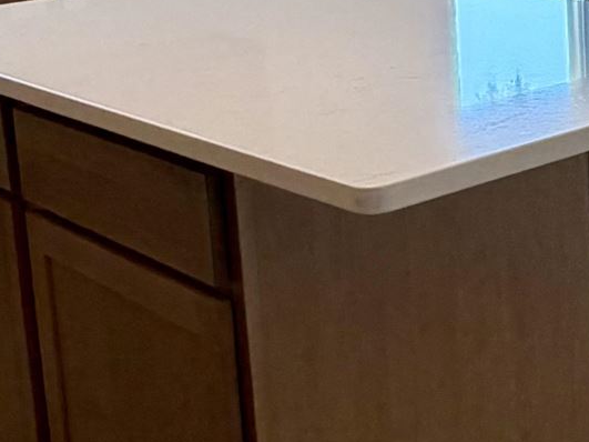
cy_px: 38
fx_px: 1378
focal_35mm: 81
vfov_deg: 17.9
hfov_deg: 23.3
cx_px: 568
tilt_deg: -11.6
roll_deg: +2.9
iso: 200
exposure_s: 1/60
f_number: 2.2
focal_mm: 2.22
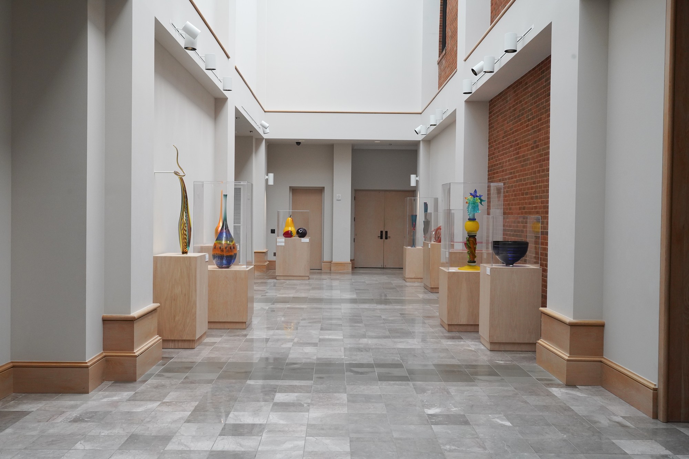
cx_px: 344
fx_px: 727
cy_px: 230
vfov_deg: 35.1
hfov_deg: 50.7
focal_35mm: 38
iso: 2000
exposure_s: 1/100
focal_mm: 38
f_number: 11
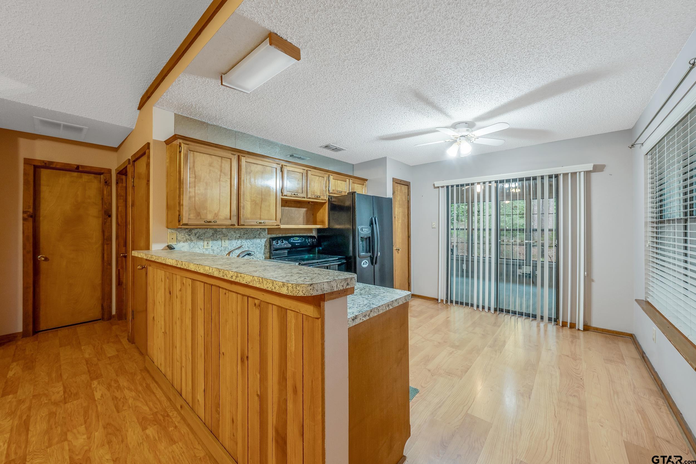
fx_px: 251
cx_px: 348
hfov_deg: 108.3
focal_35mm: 13
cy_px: 232
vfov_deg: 85.4
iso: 800
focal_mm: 13
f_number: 8
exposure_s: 1/4
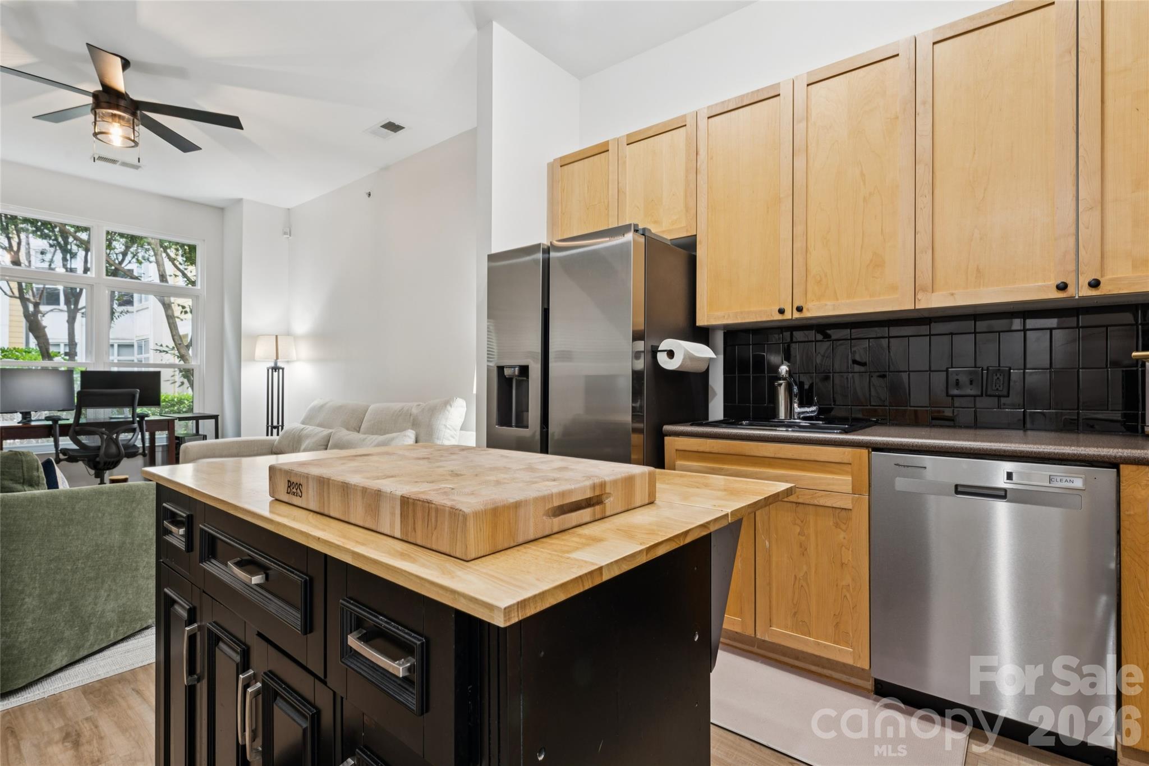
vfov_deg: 70.1
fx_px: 546
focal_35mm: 17
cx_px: 574
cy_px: 383
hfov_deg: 92.9
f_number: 13
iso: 100
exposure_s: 1.6
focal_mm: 17.1
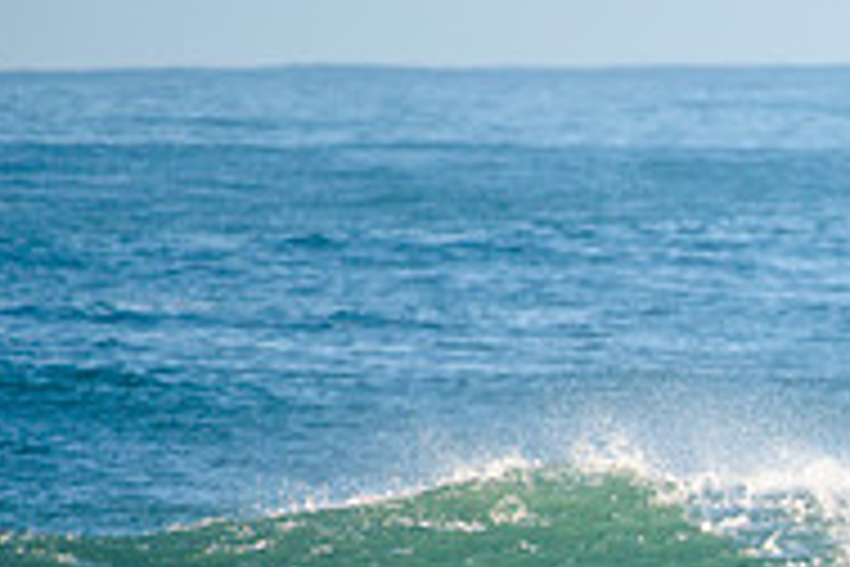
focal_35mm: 1537
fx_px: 36287
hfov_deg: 1.3
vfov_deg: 0.9
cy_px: 596
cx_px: 1201
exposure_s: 1/1600
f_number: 5.6
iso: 360
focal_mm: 500
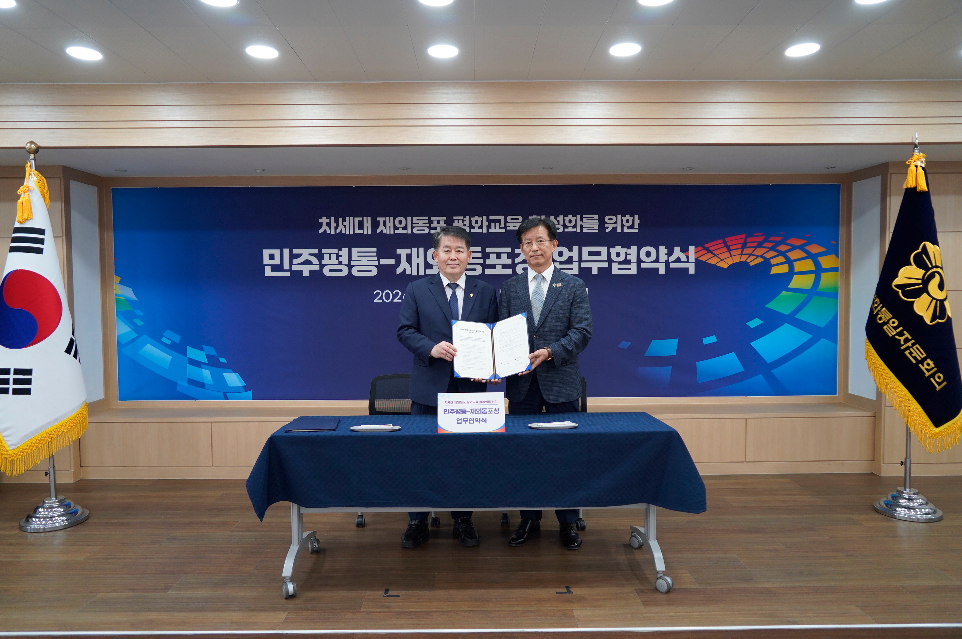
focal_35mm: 24
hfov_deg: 73.8
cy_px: 320
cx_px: 481
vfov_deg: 53.0
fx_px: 641
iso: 1250
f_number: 4
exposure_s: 1/160
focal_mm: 24
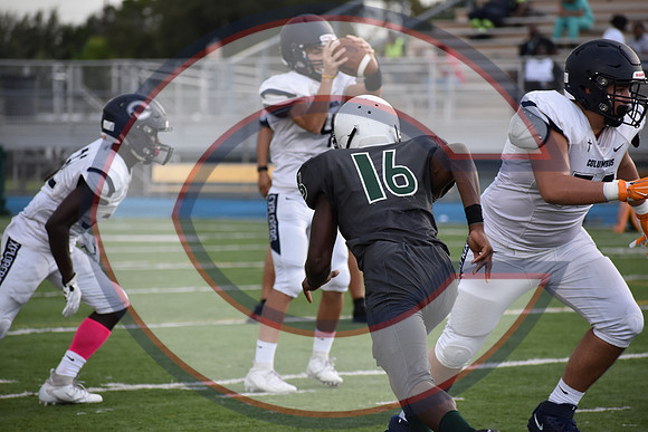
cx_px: 324
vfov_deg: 4.8
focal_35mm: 285
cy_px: 216
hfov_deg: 7.2
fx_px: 5131
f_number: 5.3
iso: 800
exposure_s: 1/1000
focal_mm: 190
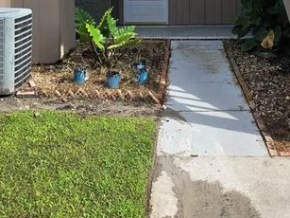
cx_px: 188
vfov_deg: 28.1
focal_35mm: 48
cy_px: -8
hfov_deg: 39.3
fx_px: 402
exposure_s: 1/1834
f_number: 1.7
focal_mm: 6.3
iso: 80
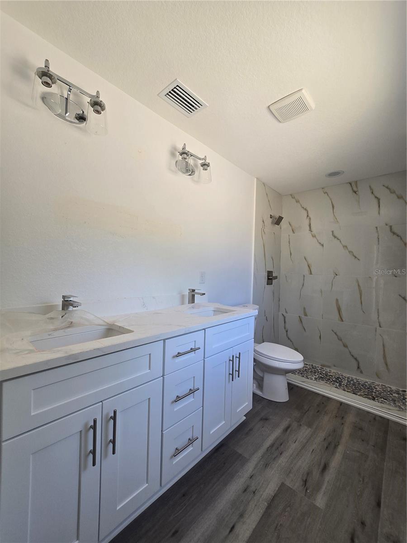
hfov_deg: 89.9
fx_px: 204
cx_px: 204
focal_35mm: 13
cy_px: 272
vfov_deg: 106.2
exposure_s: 1/120
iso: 50
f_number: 2.2
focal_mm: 2.2
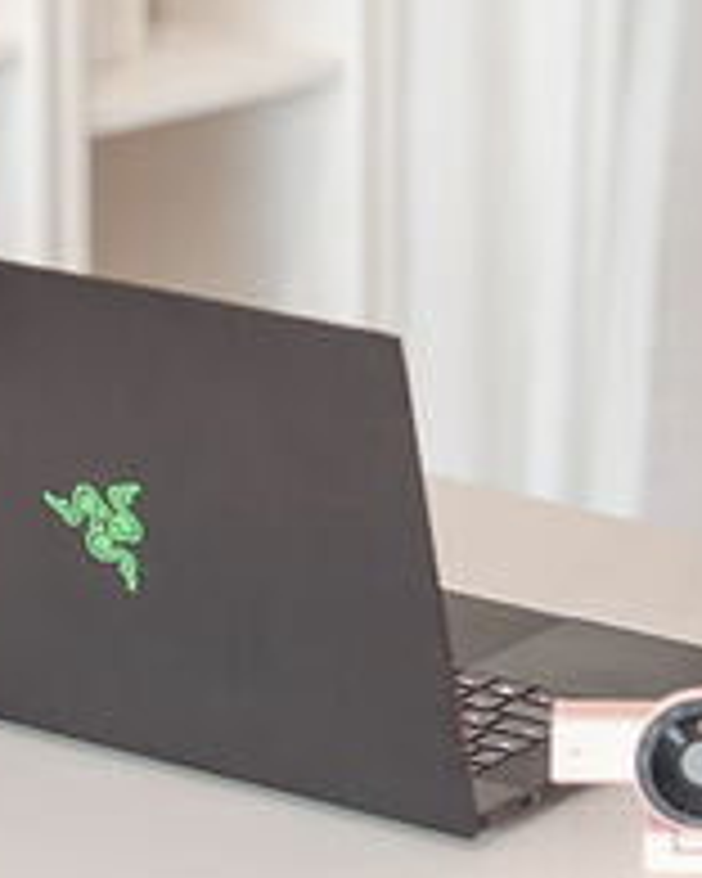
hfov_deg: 8.5
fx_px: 4675
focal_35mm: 180
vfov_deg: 10.7
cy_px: 162
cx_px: 808
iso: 1000
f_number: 2.8
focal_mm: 58
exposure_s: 1/60
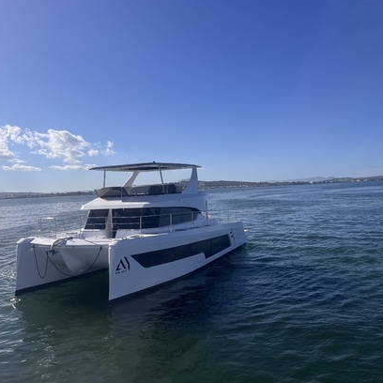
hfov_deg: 52.2
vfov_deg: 52.5
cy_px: 192
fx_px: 388
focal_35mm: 31
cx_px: 156
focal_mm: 5.1
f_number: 1.6
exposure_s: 1/8403
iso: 50
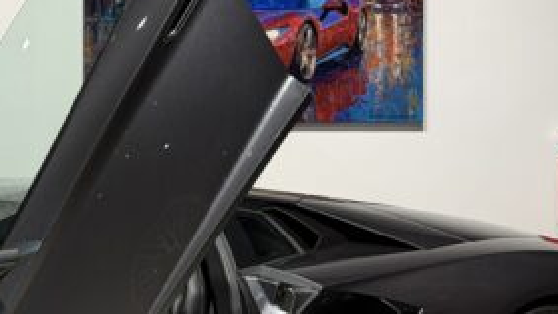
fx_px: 2116
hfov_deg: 14.6
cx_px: -66
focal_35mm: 143
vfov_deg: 8.5
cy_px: 159
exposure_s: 1/60
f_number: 1.78
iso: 160
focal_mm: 6.76
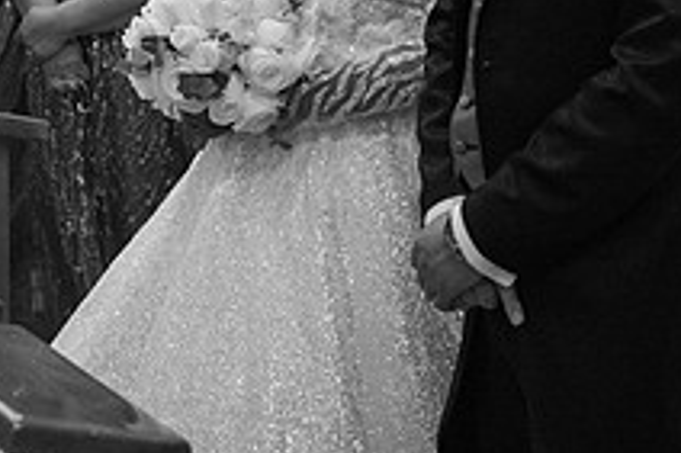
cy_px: -66
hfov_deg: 15.0
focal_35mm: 137
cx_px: 398
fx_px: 2590
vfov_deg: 9.9
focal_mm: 50
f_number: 3.5
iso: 1600
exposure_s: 1/160
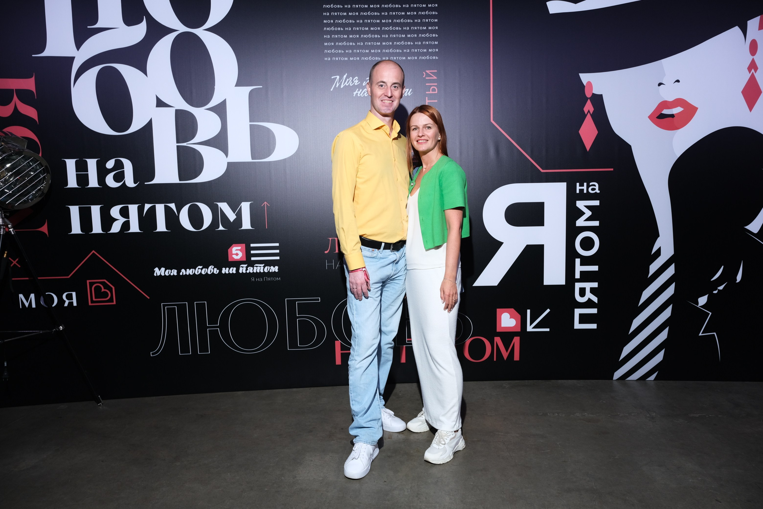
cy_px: 254
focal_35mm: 24
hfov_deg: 73.7
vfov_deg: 53.1
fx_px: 509
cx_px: 382
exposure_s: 1/125
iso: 400
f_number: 4
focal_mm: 16
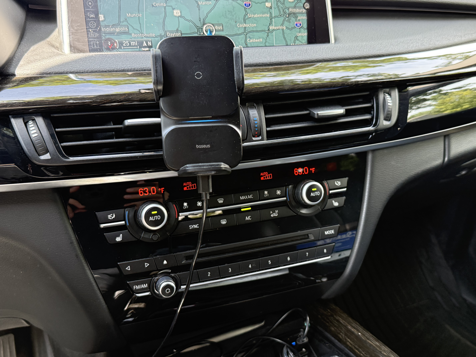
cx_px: 238
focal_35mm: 35
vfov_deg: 40.7
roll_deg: +0.7
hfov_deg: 52.6
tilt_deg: -24.3
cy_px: 178
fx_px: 481
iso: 250
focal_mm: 6.76
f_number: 1.78
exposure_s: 1/159
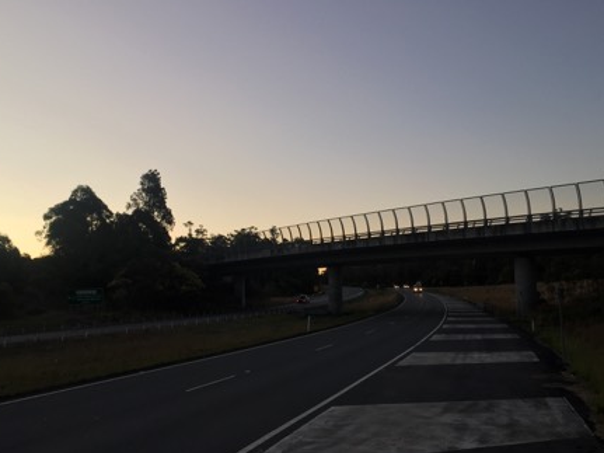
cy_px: 262
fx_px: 611
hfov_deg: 52.6
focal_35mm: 35
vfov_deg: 40.6
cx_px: 276
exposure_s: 1/40
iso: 32
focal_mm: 4.15
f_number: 2.2
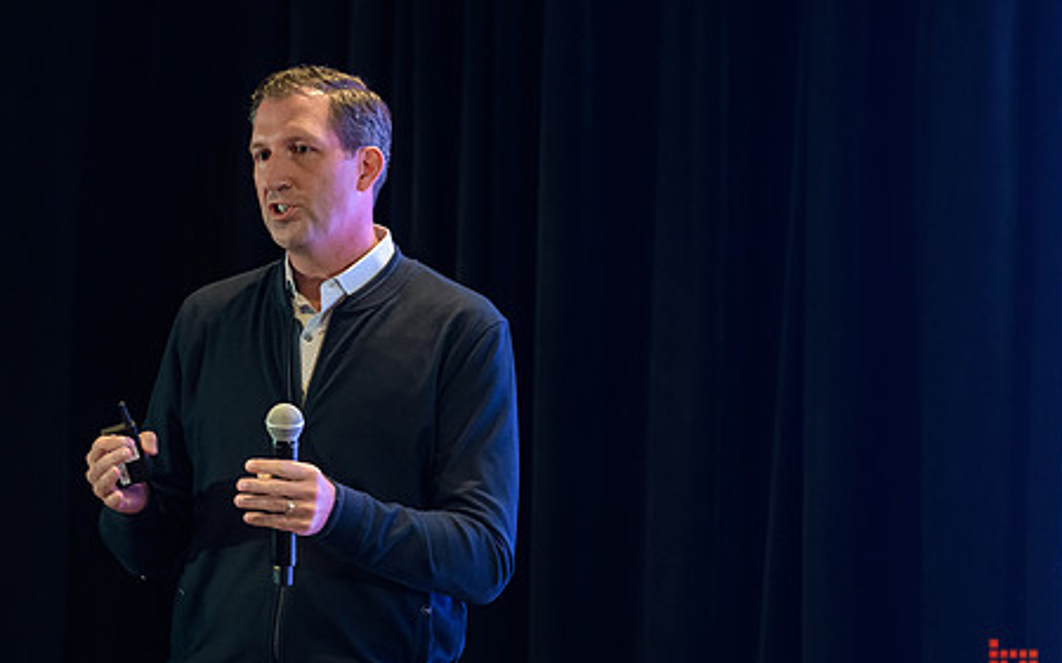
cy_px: 306
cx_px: 472
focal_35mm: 230
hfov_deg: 9.1
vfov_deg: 5.7
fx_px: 6655
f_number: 3.2
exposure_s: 1/200
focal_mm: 175
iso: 3200
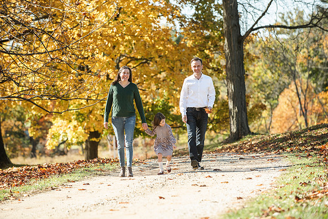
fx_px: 1549
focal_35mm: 170
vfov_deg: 8.1
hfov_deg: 12.1
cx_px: 164
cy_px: 110
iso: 500
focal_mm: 170
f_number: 4
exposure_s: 1/2000
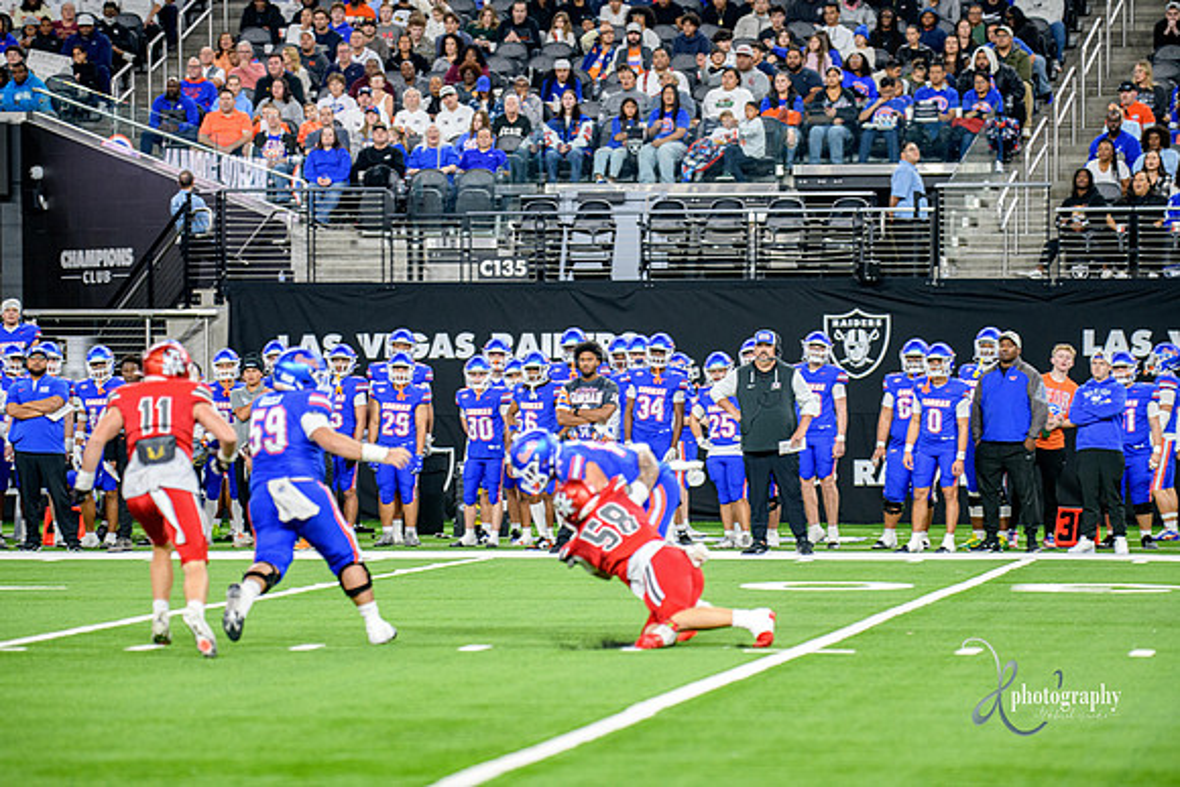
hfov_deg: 10.5
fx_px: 6393
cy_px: 394
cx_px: 590
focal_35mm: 195
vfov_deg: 7.0
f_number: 2.8
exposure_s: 1/400
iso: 1250
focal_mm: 195
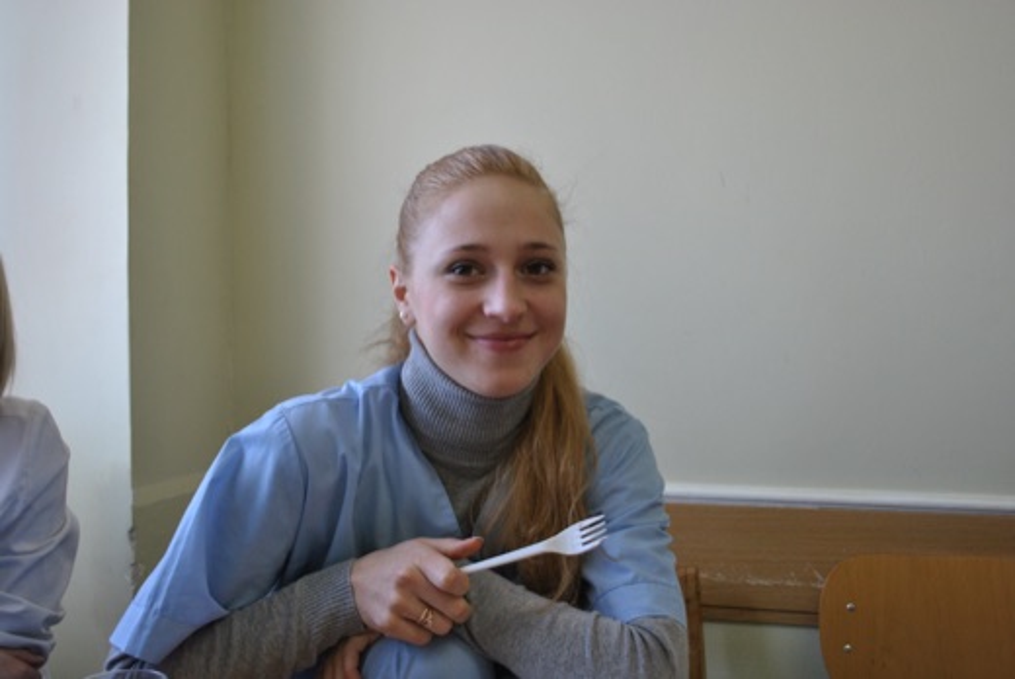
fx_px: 1270
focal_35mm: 45
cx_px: 508
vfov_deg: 29.9
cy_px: 340
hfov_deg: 43.6
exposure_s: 1/60
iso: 400
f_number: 4.5
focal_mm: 30
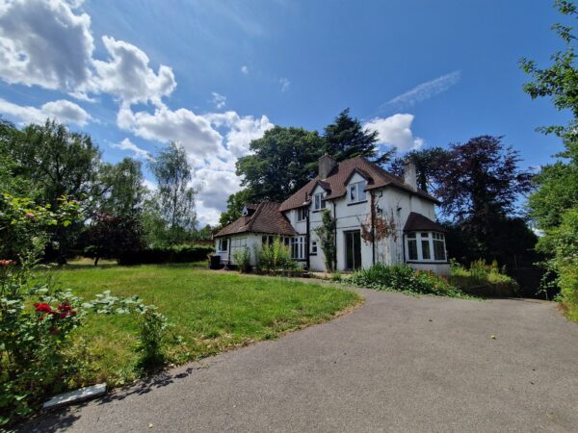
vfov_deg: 89.9
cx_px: 289
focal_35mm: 13
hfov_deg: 106.2
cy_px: 216
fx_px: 217
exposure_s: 1/3928
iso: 50
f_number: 2.2
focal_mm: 2.2
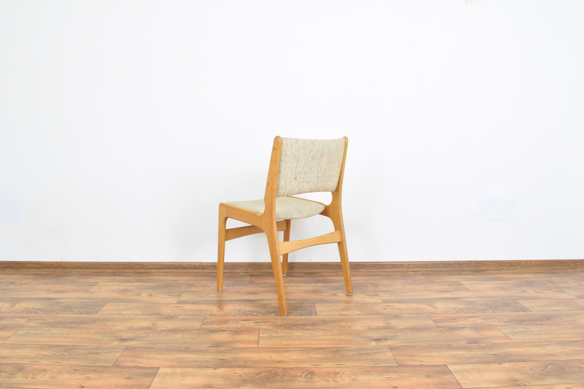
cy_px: 194
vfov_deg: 43.6
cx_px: 292
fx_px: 487
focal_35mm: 30
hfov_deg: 61.9
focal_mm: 20
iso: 100
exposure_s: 5
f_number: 22
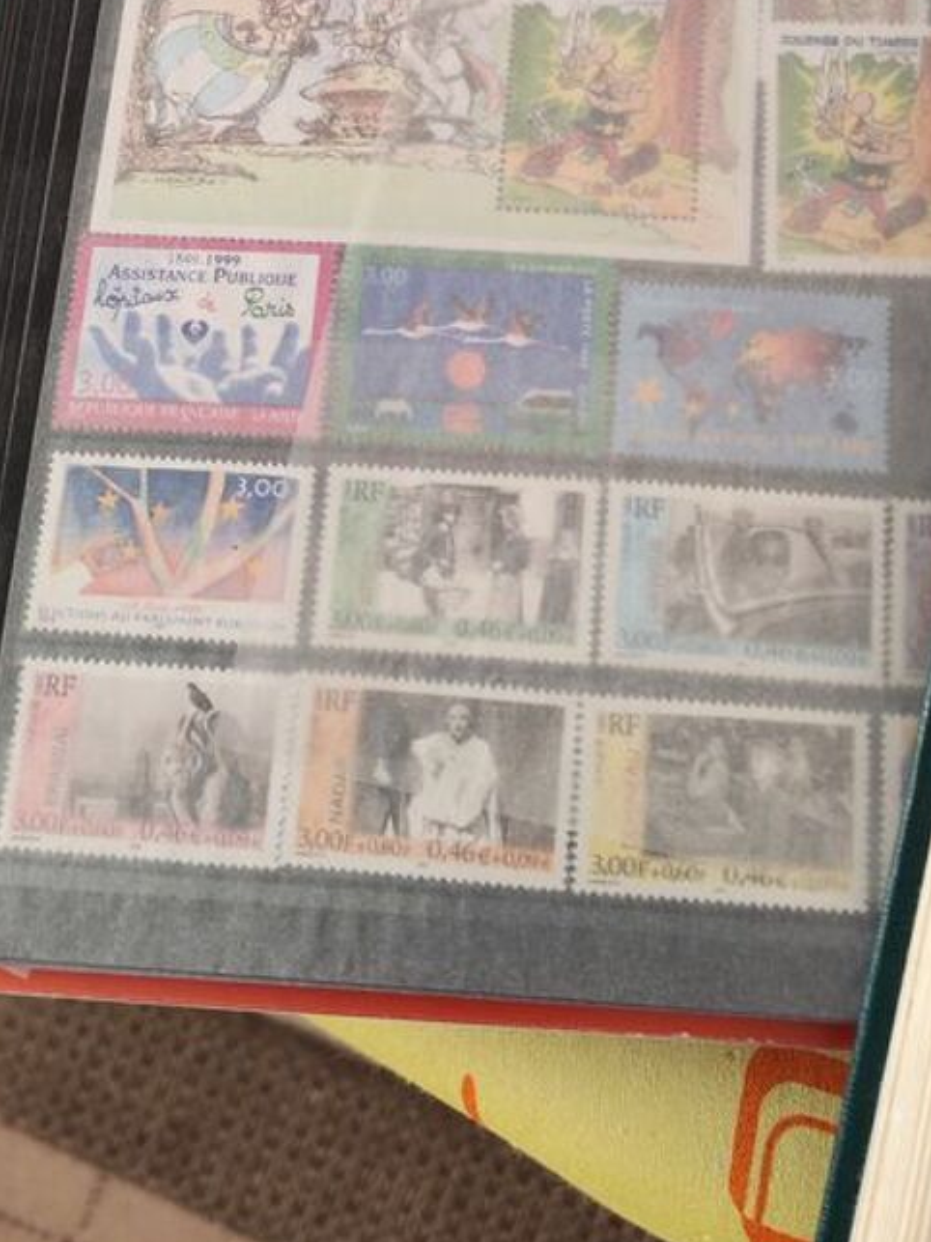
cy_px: 144
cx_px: 523
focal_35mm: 56
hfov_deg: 26.1
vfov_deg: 32.8
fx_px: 2009
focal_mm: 6.12
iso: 640
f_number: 1.9
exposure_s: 1/100
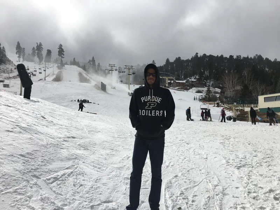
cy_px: 105
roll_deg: -0.7
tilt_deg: +5.2
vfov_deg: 48.2
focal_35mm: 29
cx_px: 140
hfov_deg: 61.7
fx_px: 235
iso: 25
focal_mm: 4.15
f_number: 2.2
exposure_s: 1/3077
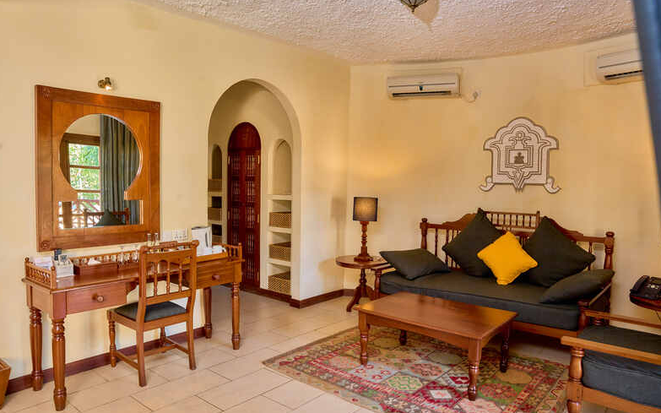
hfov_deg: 72.6
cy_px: 203
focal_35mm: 25
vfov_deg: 49.3
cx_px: 327
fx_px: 450
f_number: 9
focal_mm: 24
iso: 1250
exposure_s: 1/25
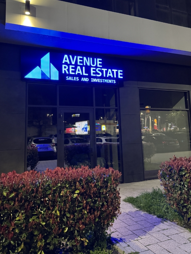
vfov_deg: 61.2
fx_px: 213
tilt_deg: +8.6
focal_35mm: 29
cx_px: 85
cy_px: 104
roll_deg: +1.2
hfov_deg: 48.2
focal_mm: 6.76
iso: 800
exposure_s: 1/33
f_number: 1.78
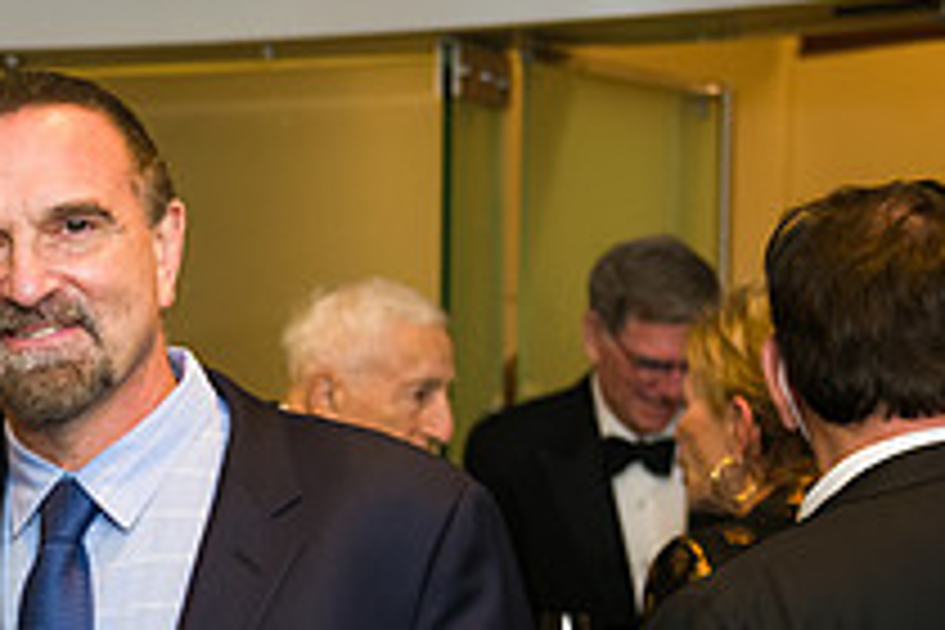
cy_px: 565
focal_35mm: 105
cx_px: -158
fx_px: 2756
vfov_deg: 12.9
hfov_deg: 18.5
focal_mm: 38
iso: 1600
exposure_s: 1/125
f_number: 3.2
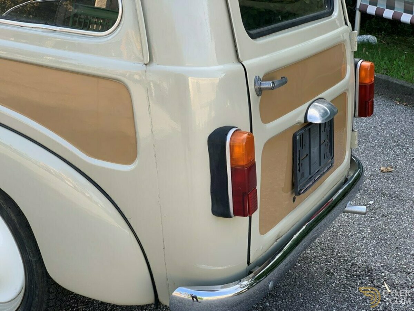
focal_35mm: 52
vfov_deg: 28.0
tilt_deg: -20.9
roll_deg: -4.2
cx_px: 207
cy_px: 156
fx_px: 622
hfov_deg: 36.8
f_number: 2.4
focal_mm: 6
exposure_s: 1/122
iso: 16
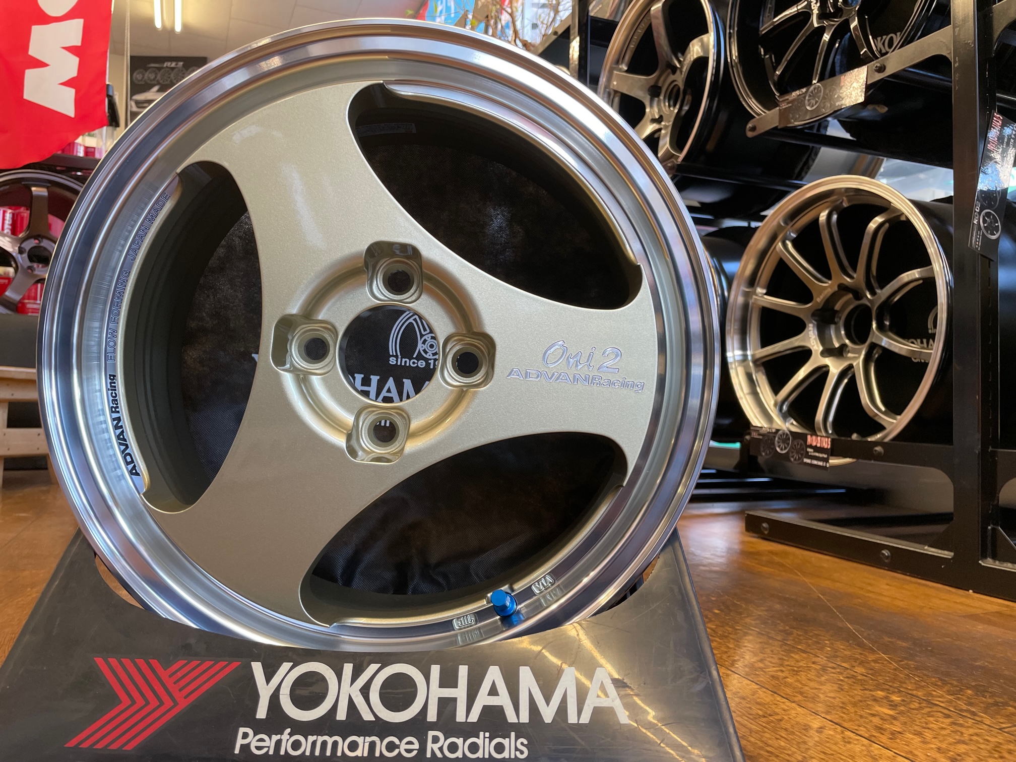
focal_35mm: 26
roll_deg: -0.9
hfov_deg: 67.3
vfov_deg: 53.1
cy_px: 381
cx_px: 508
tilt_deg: +1.7
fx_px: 763
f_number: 1.6
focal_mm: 4.2
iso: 125
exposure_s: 1/100
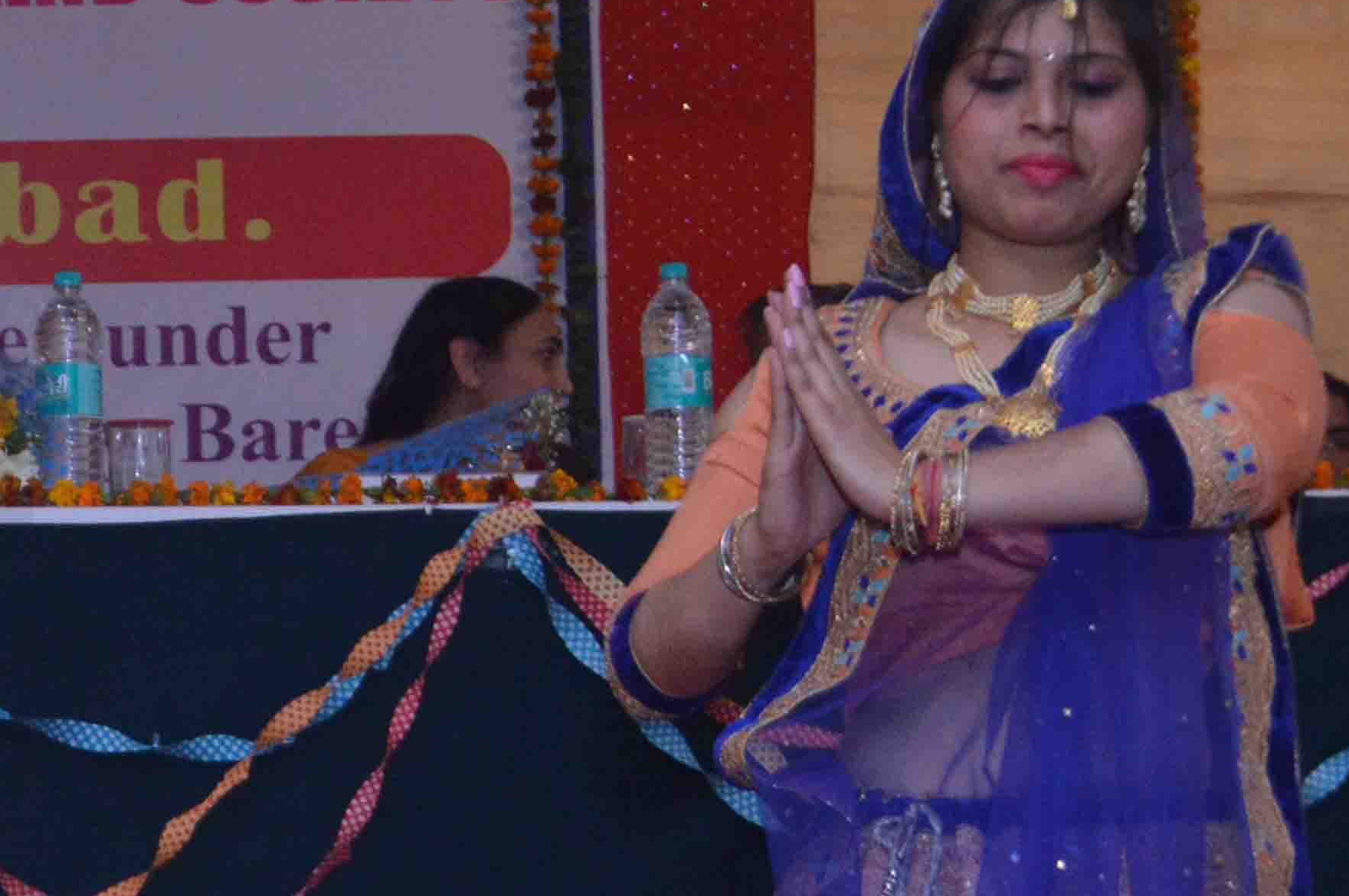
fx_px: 4605
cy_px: 836
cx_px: -209
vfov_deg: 11.0
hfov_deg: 16.1
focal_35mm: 123
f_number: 5
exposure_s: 1/125
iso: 800
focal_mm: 24
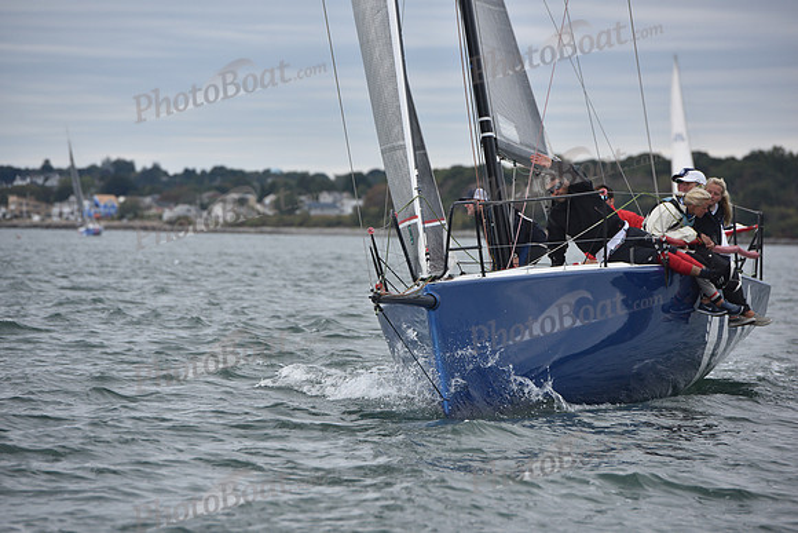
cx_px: 399
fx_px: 4434
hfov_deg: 10.3
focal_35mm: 200
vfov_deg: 6.9
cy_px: 266
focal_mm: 200
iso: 400
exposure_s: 1/1000
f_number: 5.6
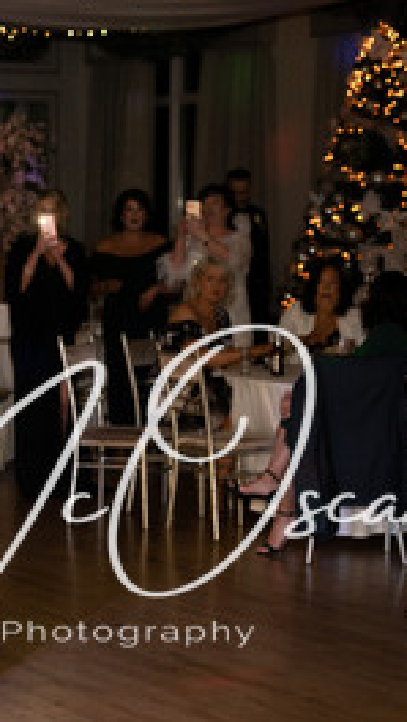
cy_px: 360
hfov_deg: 10.8
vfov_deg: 19.3
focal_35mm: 111
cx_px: -76
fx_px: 2124
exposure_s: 1/160
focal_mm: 70
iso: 400
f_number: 2.8
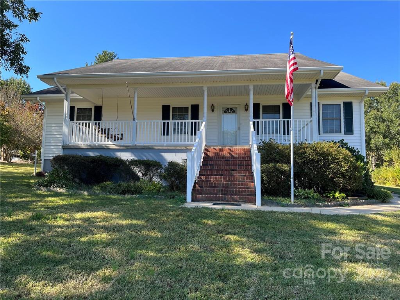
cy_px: 150
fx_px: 300
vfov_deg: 53.1
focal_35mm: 26
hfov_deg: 67.3
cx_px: 200
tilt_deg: +5.9
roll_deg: -0.3
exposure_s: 1/1075
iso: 50
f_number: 1.6
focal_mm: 5.1
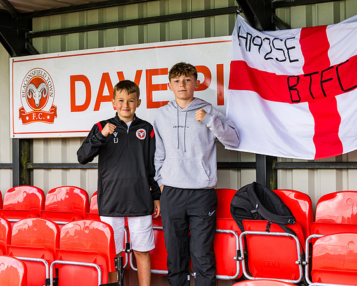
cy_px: 130
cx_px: 156
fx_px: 1055
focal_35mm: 100
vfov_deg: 15.4
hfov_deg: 19.2
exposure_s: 1/160
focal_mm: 70
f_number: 4
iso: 100
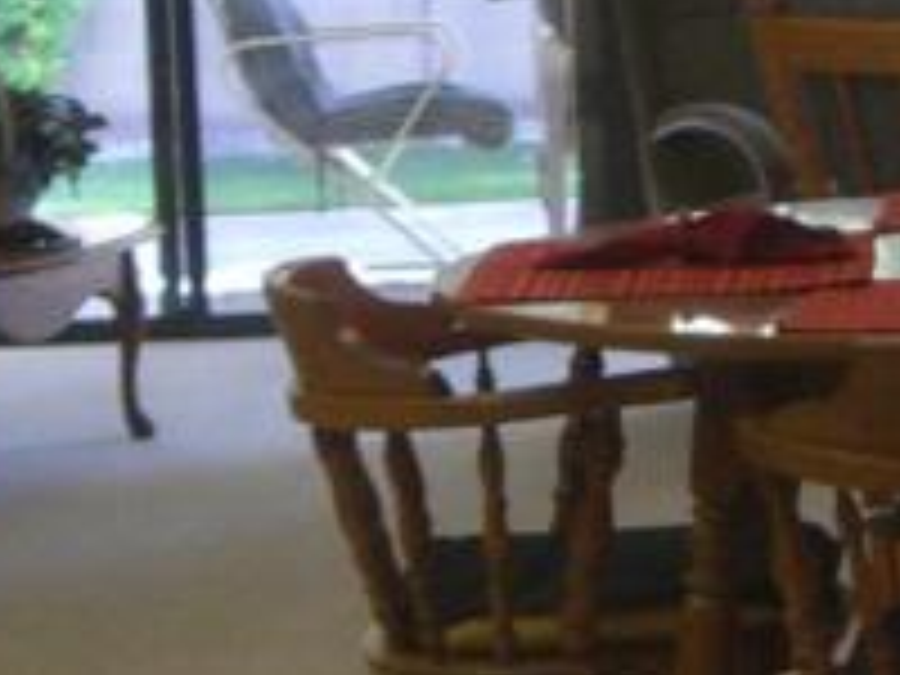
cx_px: 801
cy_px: 270
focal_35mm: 195
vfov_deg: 7.6
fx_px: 5070
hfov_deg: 10.1
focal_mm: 6.2
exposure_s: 1/40
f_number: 2.7
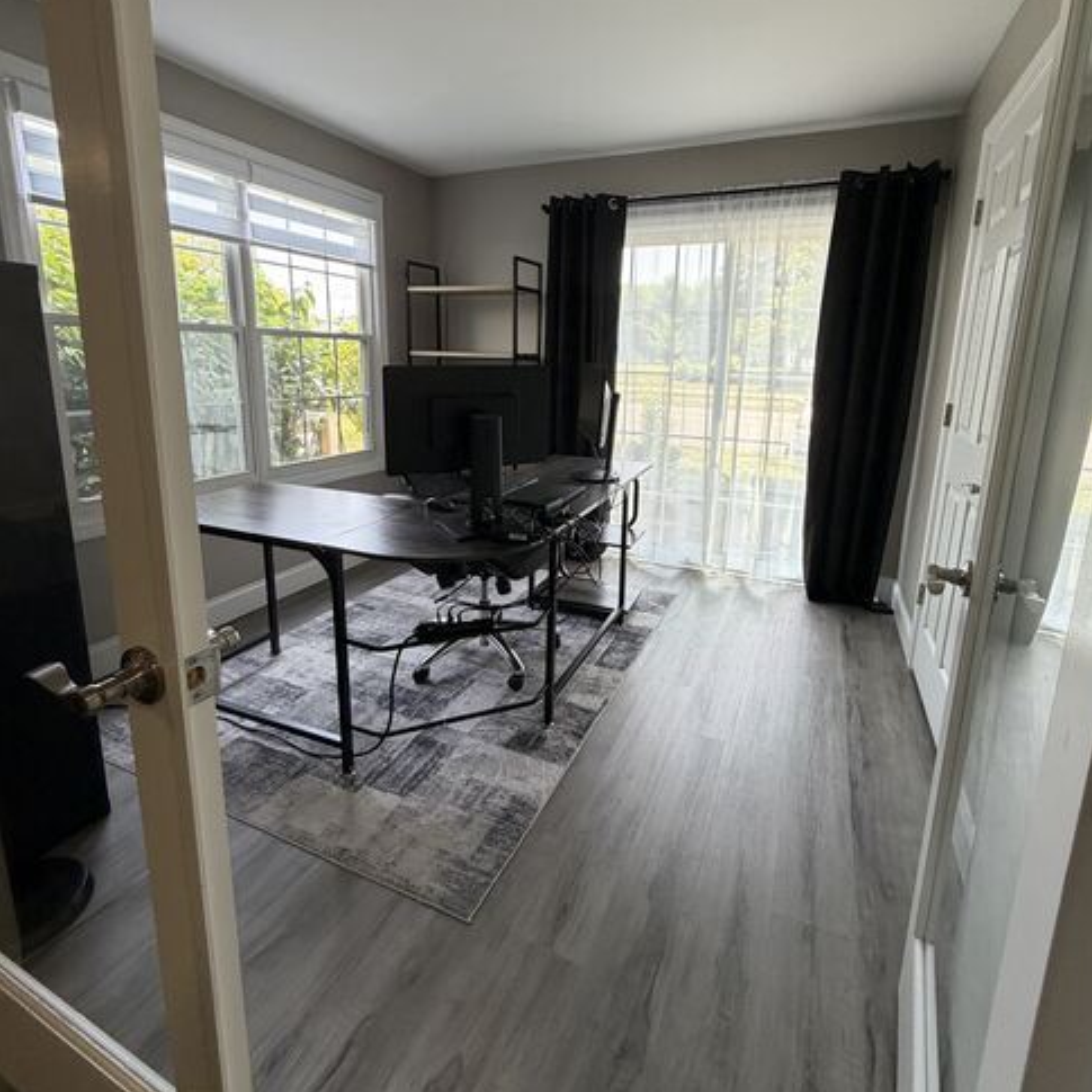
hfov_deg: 83.9
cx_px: 561
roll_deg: -2.0
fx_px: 607
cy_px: 483
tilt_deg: -11.6
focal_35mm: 17
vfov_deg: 83.6
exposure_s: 1/121
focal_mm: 2.22
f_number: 2.2
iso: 200
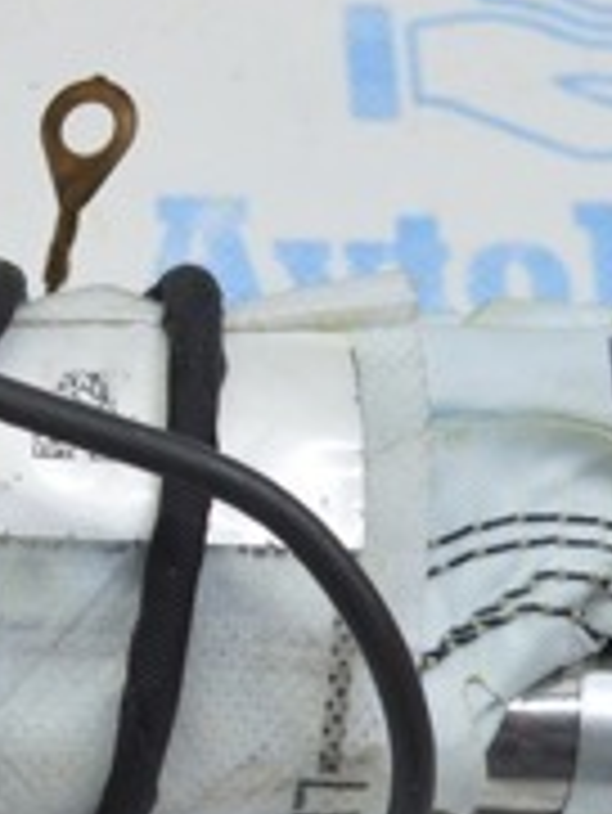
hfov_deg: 13.1
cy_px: 569
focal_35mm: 112
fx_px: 2637
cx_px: -14
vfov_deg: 17.5
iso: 400
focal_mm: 22
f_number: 3.8
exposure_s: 1/80
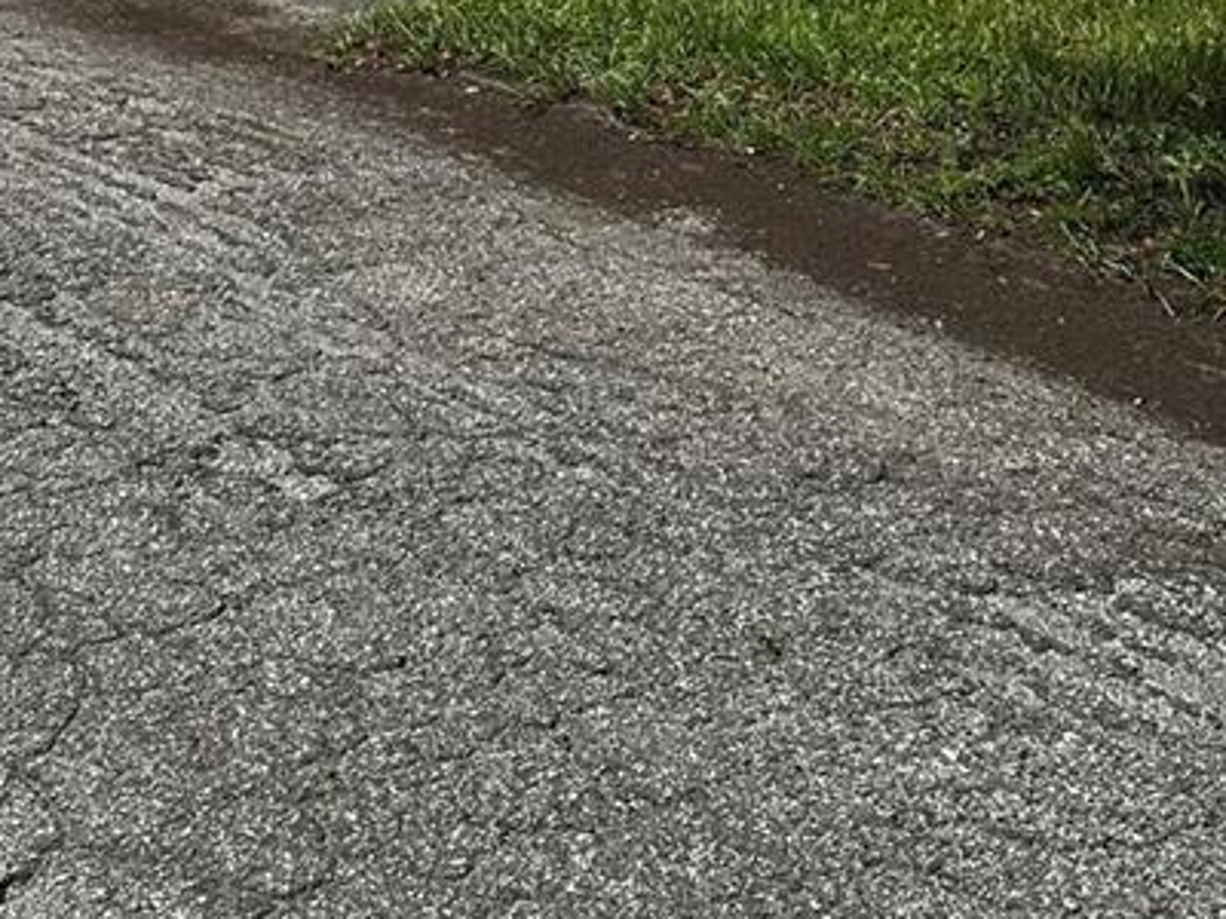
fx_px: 2550
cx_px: 359
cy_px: -239
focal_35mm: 72
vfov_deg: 19.1
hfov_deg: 26.8
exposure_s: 1/7576
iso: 80
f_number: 1.78
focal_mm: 6.86
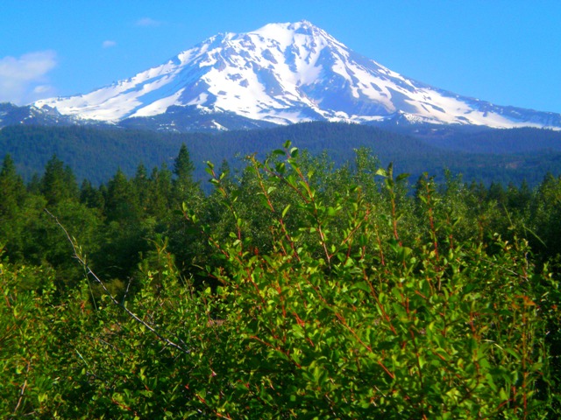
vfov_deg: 17.2
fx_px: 1394
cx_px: 280
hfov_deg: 22.8
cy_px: 210
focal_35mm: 86
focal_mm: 14.3
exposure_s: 1/1000
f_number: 5.1
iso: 100
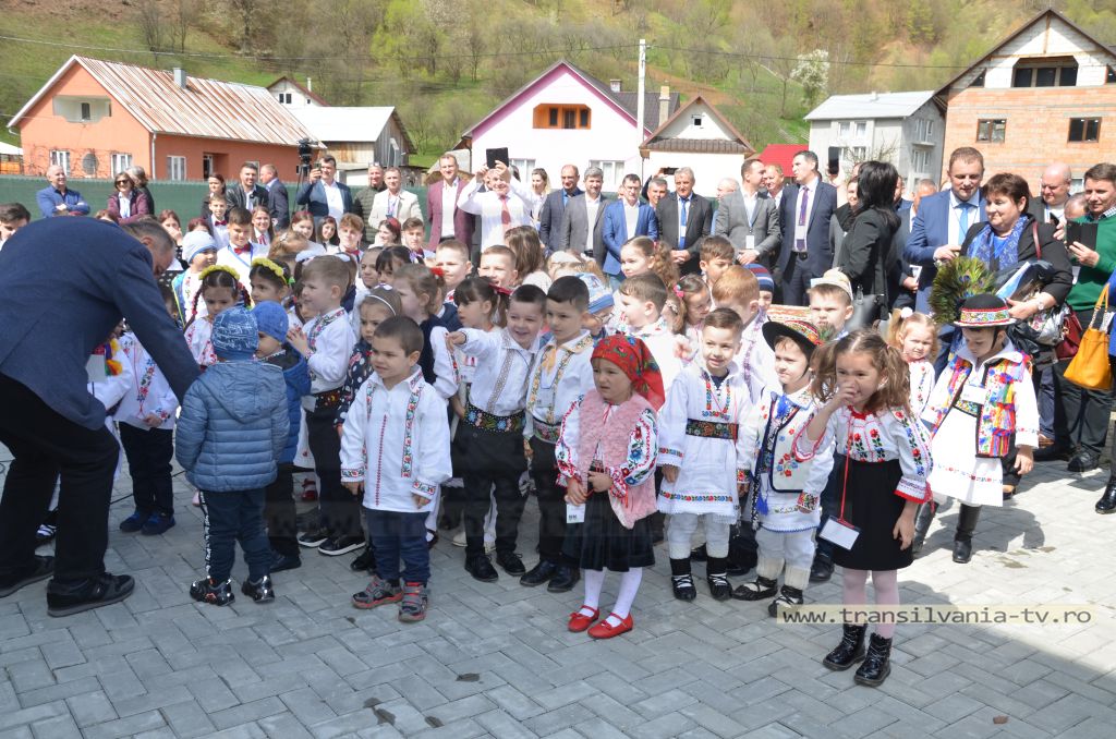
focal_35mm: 32
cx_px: 558
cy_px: 370
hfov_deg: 59.6
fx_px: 974
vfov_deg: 41.5
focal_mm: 21
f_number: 6.3
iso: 100
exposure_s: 1/200
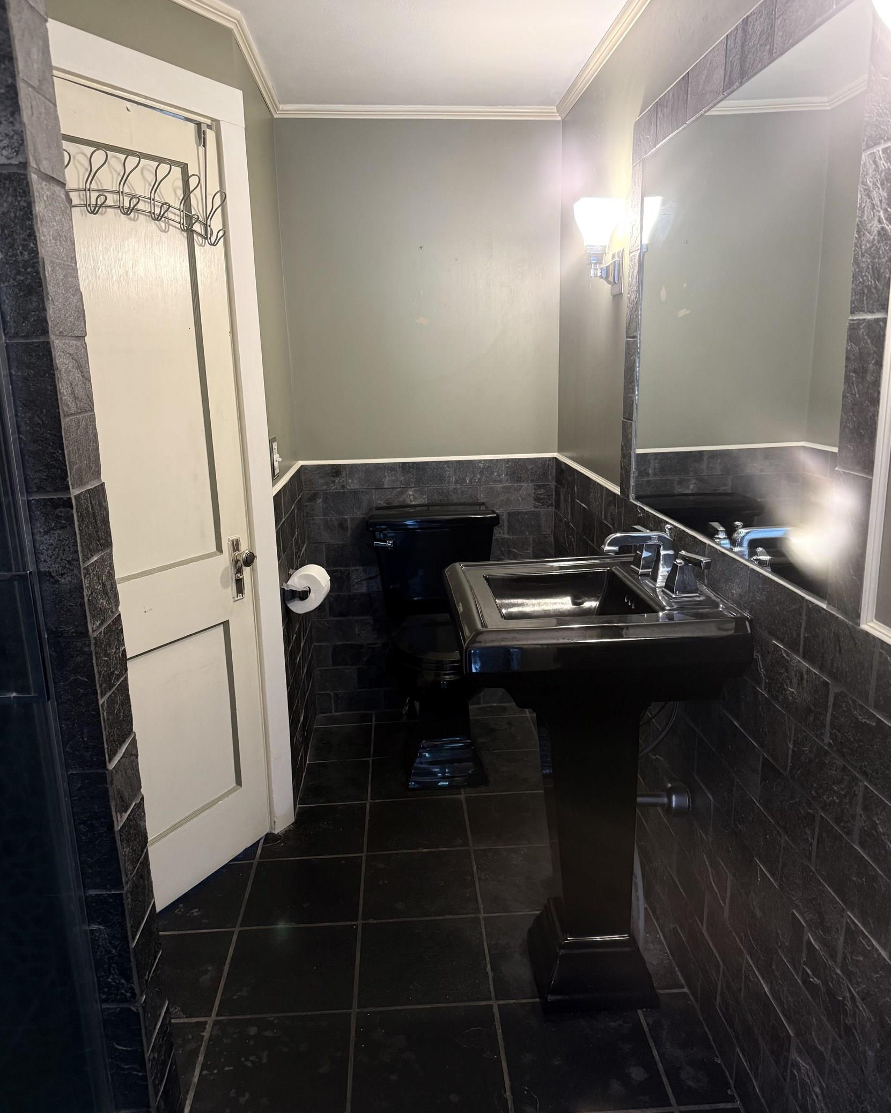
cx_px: 446
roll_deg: +1.4
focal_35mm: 26
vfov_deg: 66.0
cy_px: 576
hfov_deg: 54.9
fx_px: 857
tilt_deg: -14.1
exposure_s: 1/60
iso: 400
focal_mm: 6.76
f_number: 1.78
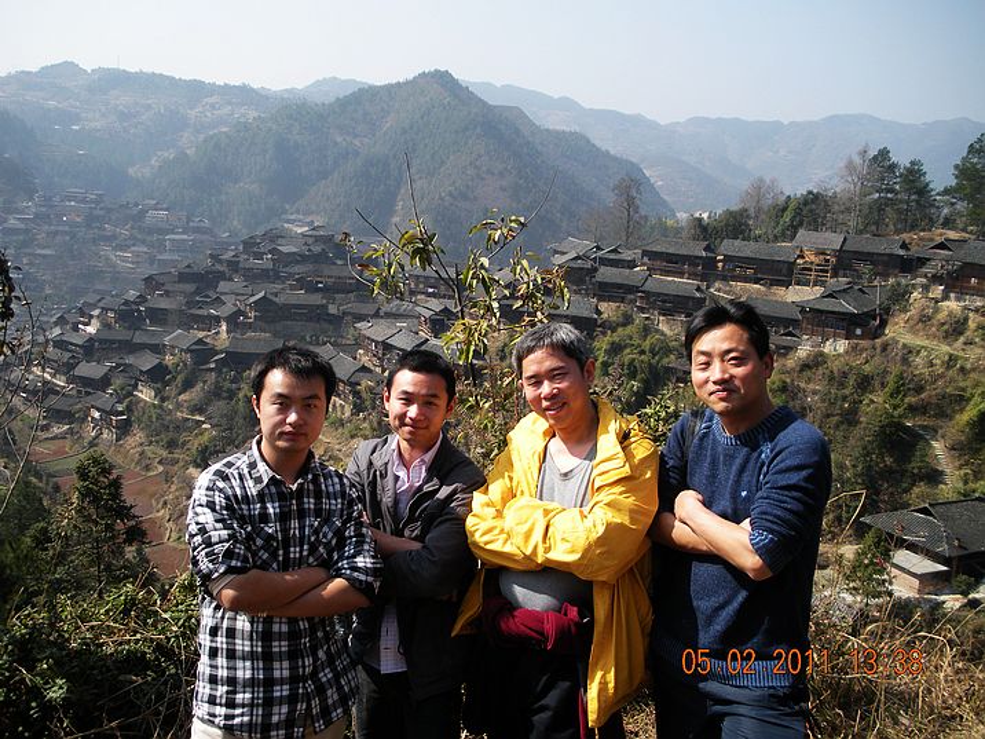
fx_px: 1024
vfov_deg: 39.7
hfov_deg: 51.4
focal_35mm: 36
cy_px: 370
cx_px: 492
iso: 64
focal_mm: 6.3
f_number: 3.5
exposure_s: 1/450
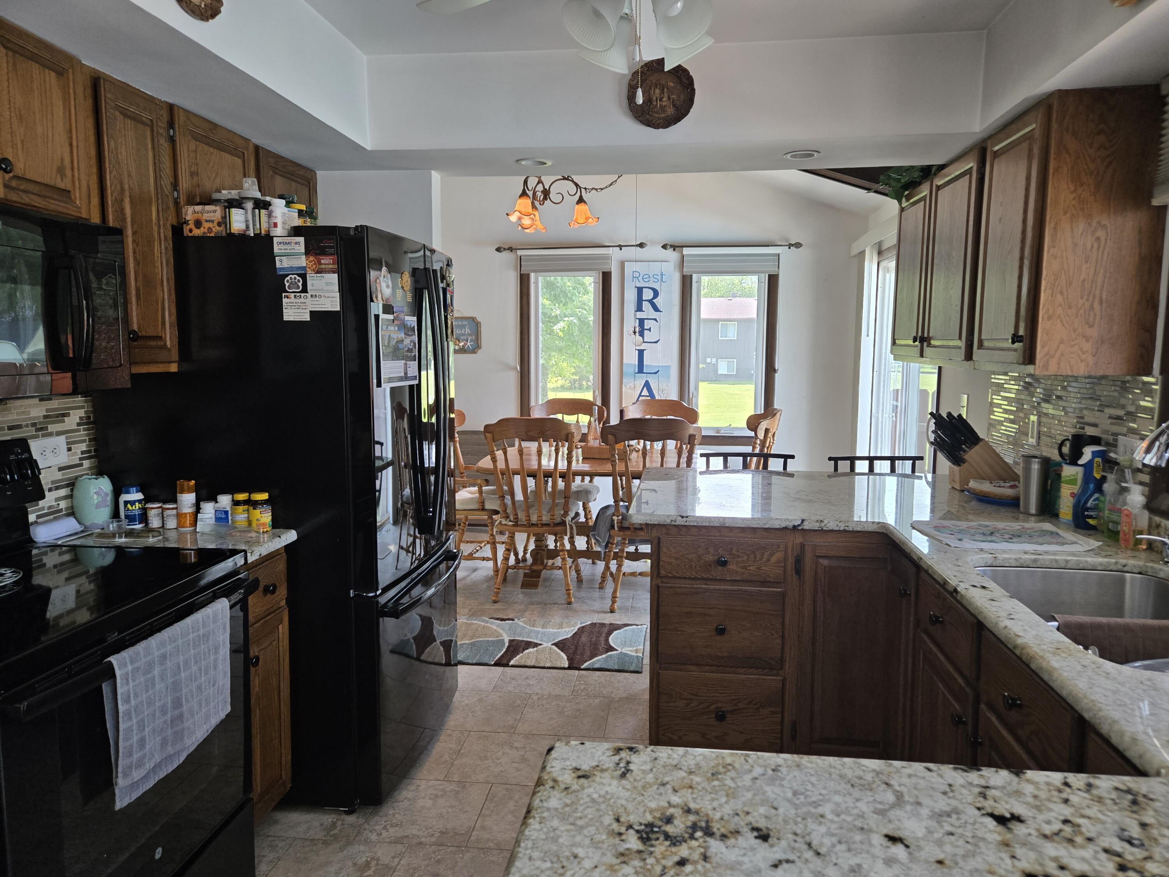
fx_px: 777
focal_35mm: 23
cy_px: 438
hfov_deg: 73.9
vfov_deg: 58.9
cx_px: 584
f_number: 1.8
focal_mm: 5.4
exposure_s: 1/120
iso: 100
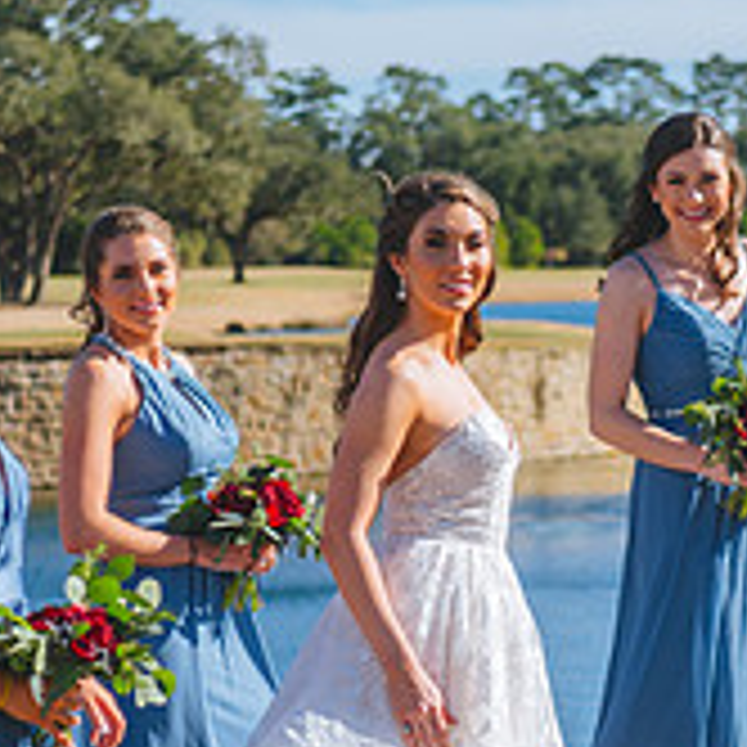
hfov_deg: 11.3
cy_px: 531
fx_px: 3760
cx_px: 400
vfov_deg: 11.3
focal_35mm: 154
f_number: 2.8
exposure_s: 1/1600
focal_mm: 52
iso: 50
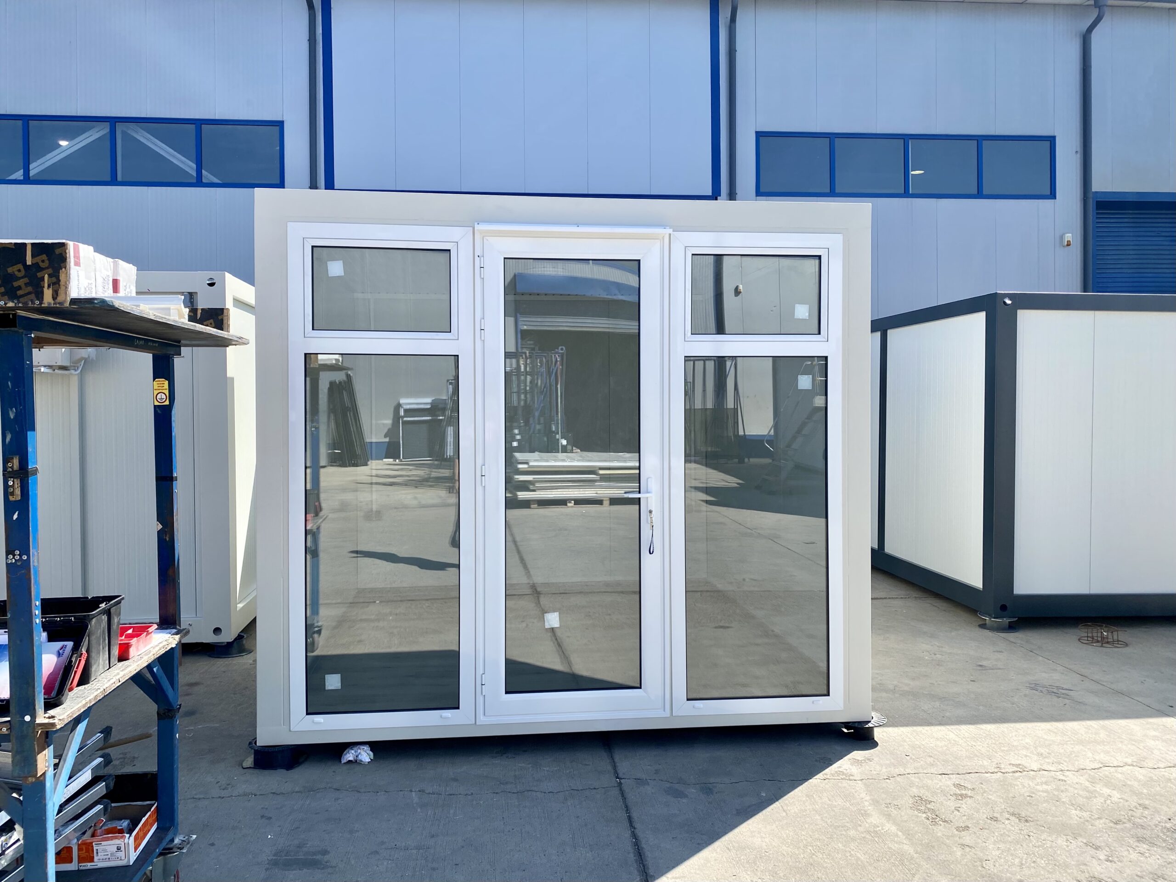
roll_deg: +0.3
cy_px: 441
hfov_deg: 67.3
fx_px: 883
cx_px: 588
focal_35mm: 26
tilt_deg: -0.8
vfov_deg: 53.1
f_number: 1.8
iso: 32
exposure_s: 1/1653
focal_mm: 4.25
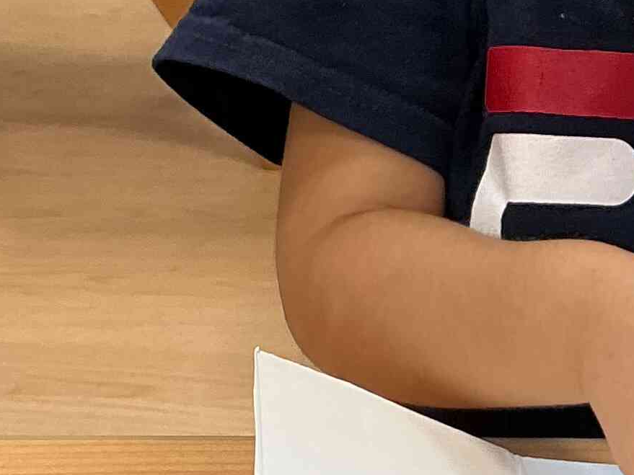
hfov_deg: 14.3
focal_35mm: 133
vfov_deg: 11.1
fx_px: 2436
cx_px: 770
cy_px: 49
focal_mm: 3
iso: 32
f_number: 1.8
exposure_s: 1/120
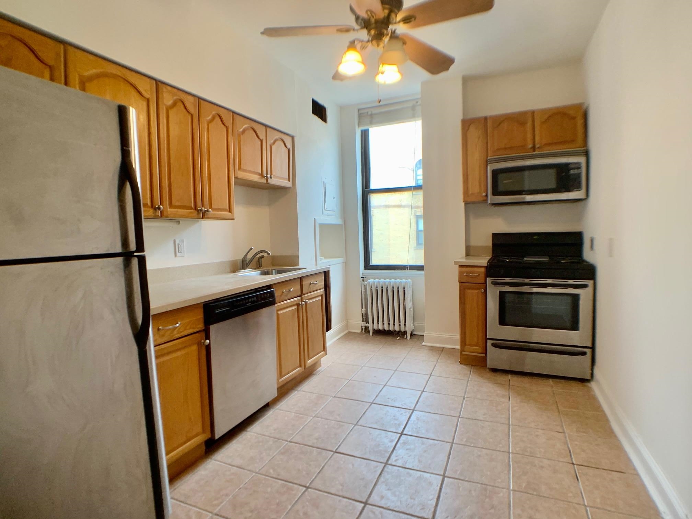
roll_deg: +1.9
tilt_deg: -3.6
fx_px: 520
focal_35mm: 26
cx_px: 346
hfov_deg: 67.3
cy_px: 260
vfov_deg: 53.1
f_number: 1.8
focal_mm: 4.25
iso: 80
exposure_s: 1/120
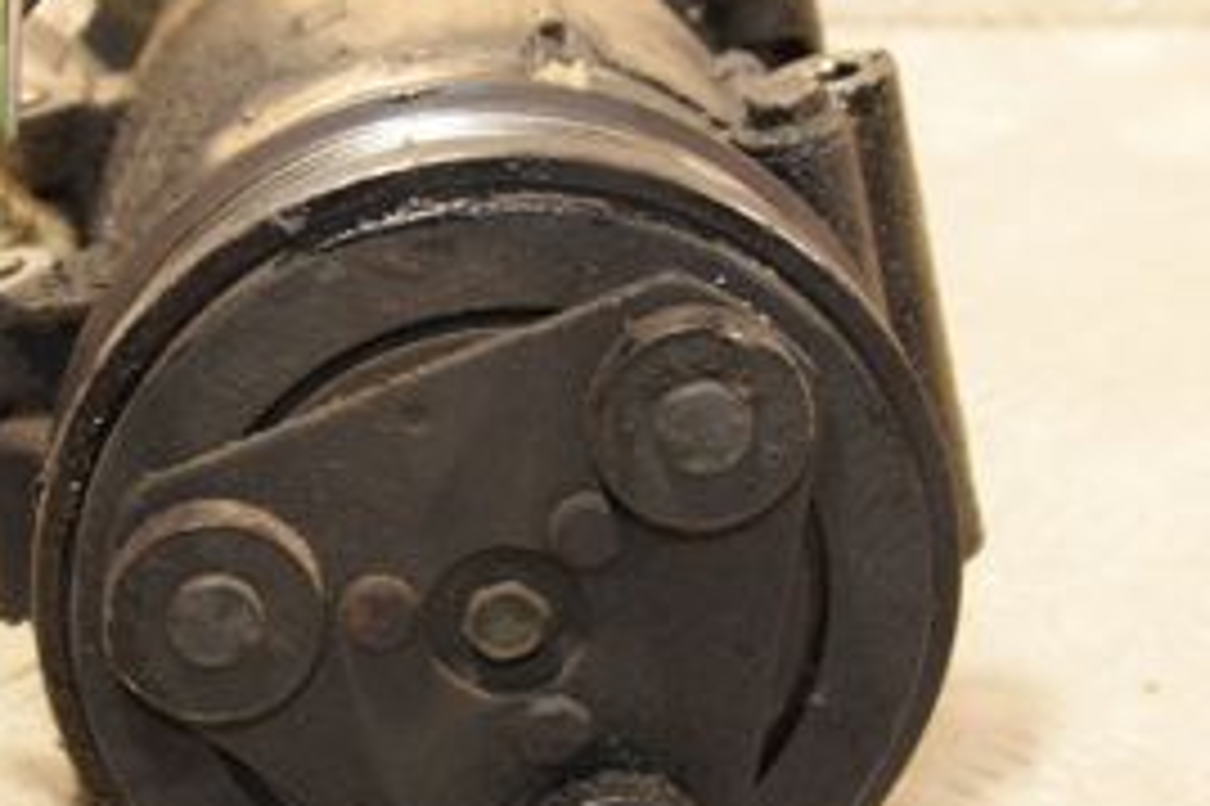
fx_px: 3594
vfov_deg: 12.8
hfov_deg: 19.1
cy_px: 392
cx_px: 490
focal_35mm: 107
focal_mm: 30
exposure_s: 1/160
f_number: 5.6
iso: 1600
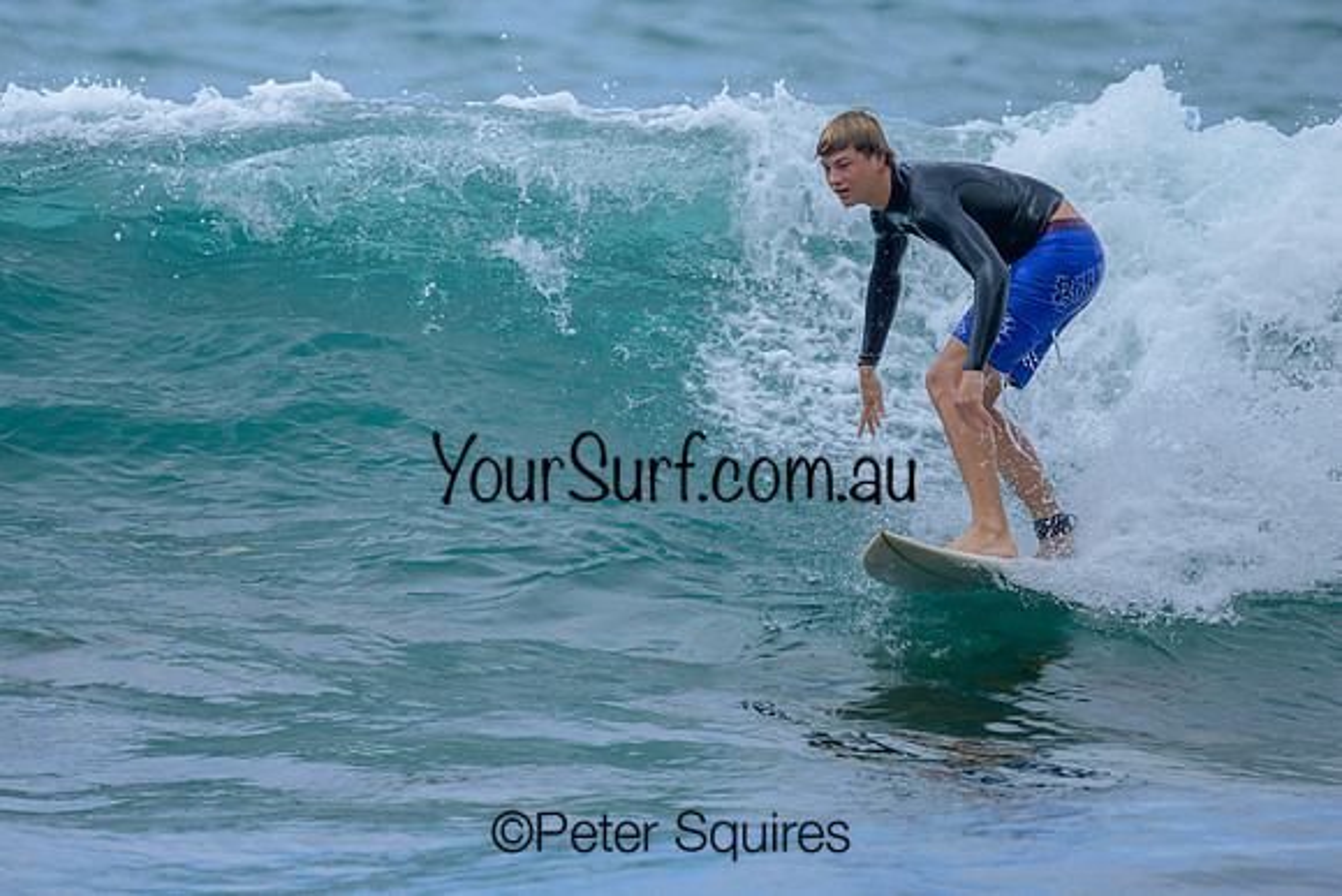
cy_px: 422
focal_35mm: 965
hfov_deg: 2.1
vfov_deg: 1.4
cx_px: 533
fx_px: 35978
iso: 400
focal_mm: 800
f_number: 6.3
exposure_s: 1/2000
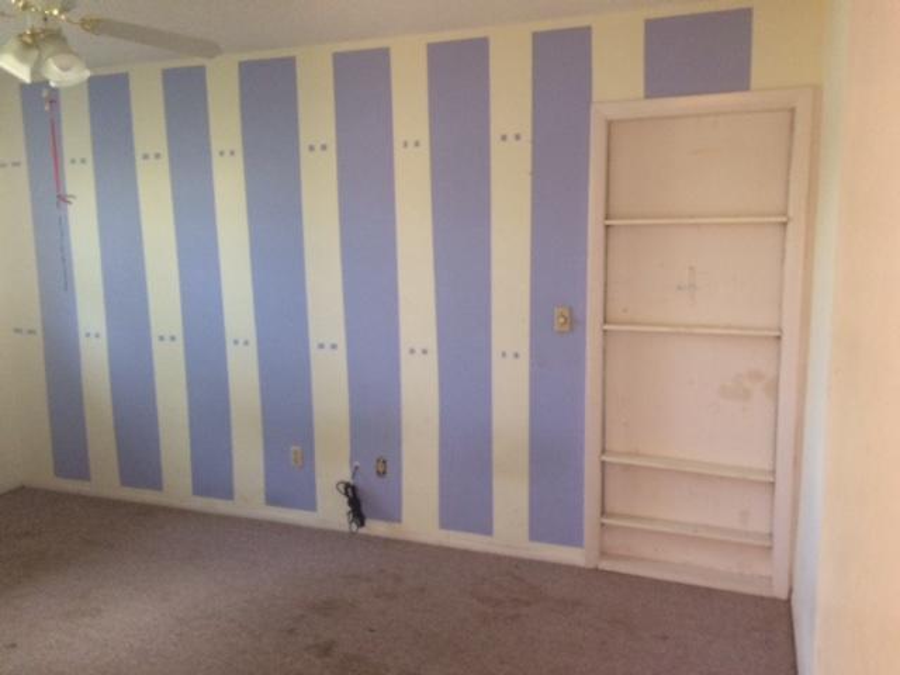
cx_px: 450
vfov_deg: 48.2
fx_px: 754
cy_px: 338
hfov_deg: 61.7
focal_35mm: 29
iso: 160
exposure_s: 1/30
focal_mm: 4.15
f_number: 2.2
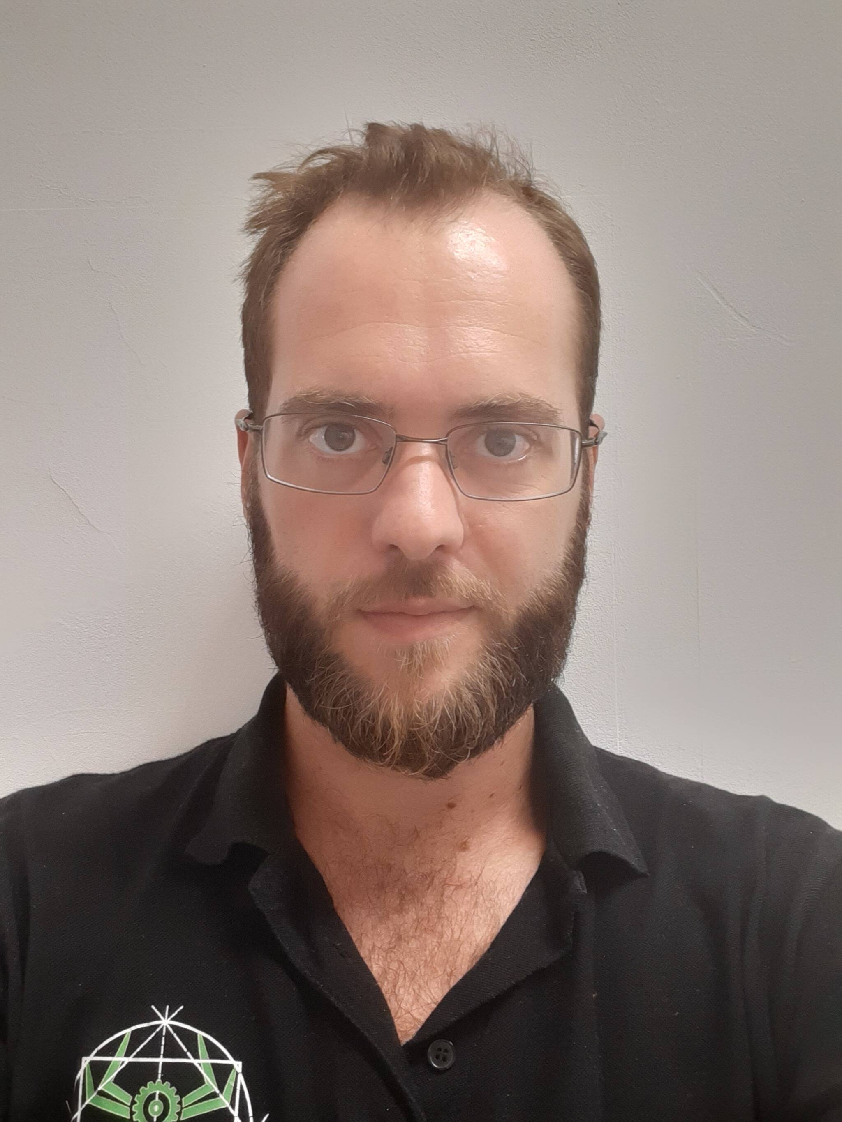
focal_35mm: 31
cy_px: 561
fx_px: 1005
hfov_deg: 45.4
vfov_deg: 58.4
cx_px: 421
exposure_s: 1/25
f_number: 2
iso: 250
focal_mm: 3.75
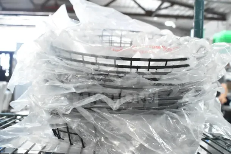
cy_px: 77
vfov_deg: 33.0
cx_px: 116
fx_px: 260
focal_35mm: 40
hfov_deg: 47.9
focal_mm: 27
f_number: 7.1
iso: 6400
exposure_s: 1/200
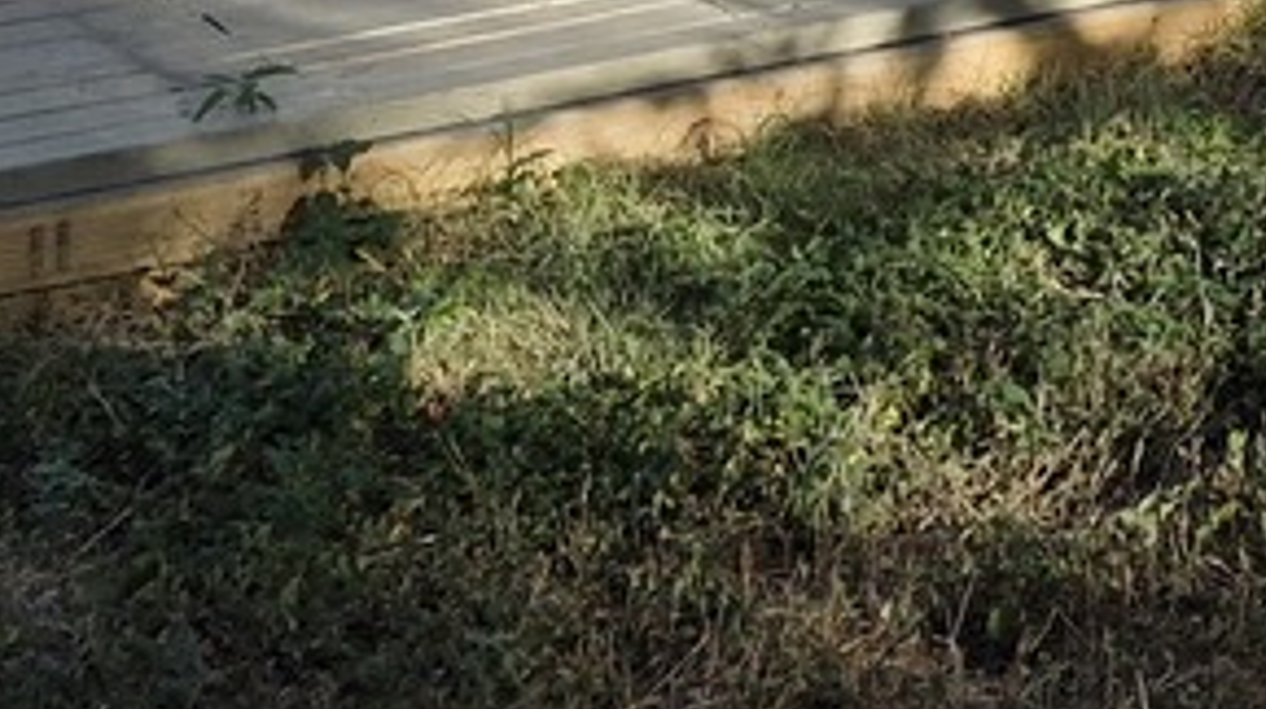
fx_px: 4193
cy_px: -1085
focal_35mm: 125
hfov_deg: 16.0
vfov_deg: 8.7
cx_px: 1814
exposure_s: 1/5648
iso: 80
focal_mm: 5.4
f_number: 1.8
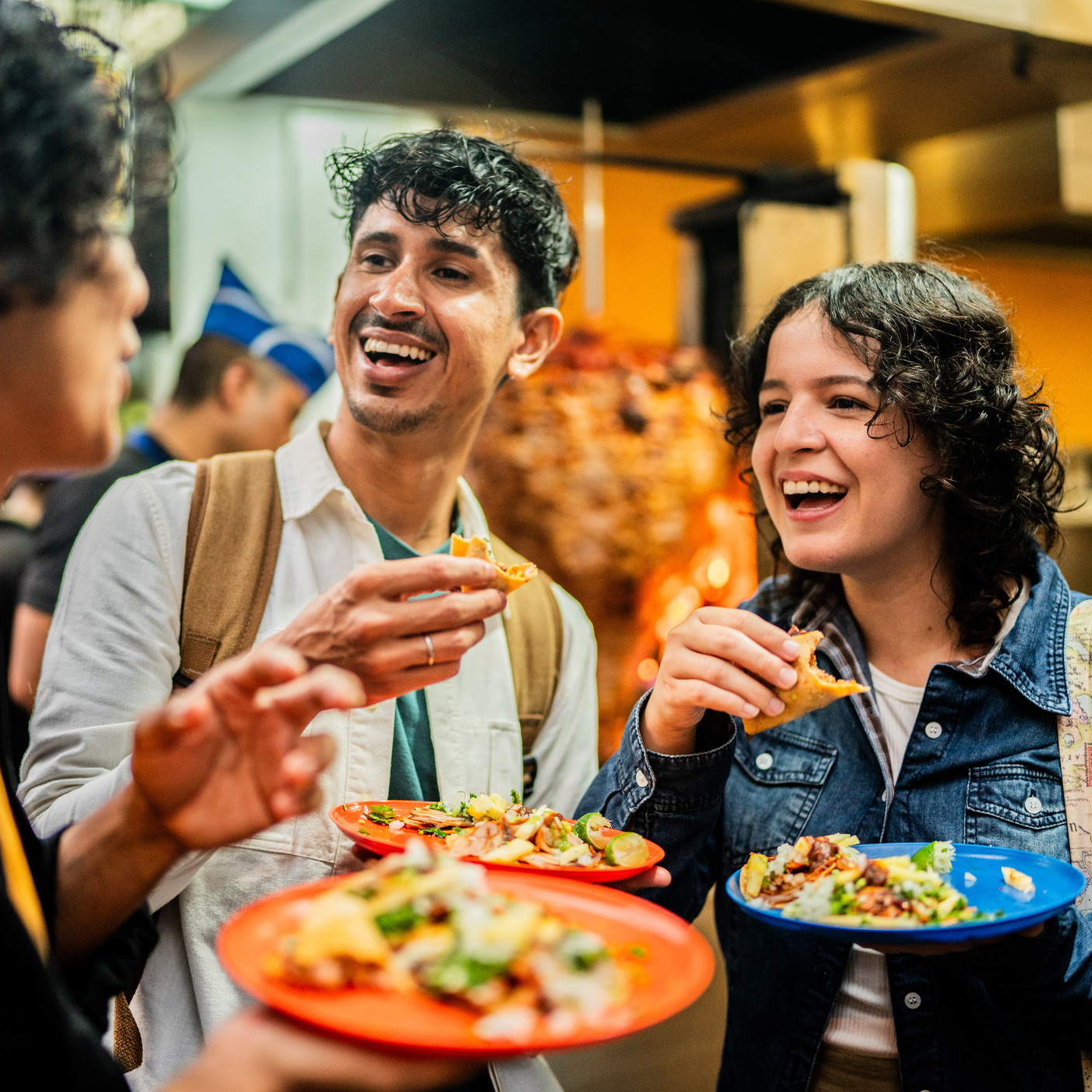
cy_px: 550
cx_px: 451
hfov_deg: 37.4
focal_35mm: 45
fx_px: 1606
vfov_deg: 37.6
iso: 640
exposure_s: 1/400
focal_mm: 35
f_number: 1.2
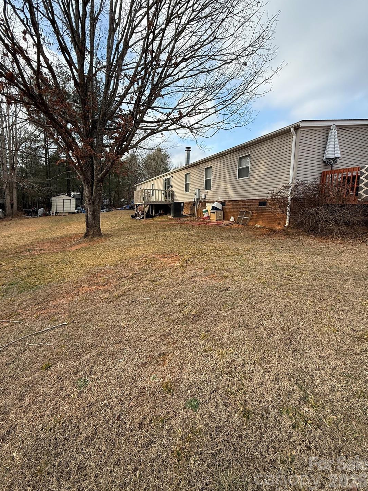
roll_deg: -1.6
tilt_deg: -6.3
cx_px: 173
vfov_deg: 98.1
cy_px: 231
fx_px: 213
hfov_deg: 81.6
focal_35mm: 15
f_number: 2.2
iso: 50
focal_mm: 2.22
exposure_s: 1/479
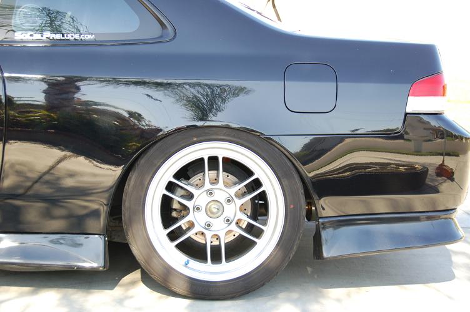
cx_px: 235
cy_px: 156
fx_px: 1017
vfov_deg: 17.5
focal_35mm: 78
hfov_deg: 26.0
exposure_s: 1/100
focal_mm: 52
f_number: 5
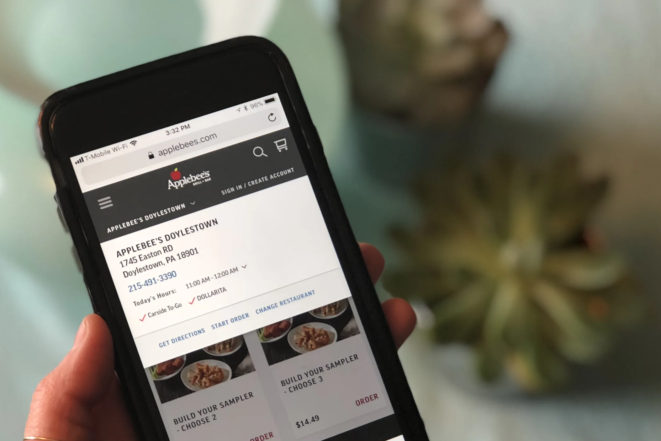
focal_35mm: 72
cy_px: 300
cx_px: 313
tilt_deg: -62.9
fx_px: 1322
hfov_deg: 28.1
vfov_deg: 18.9
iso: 200
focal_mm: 6.6
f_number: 2.8
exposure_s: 1/60
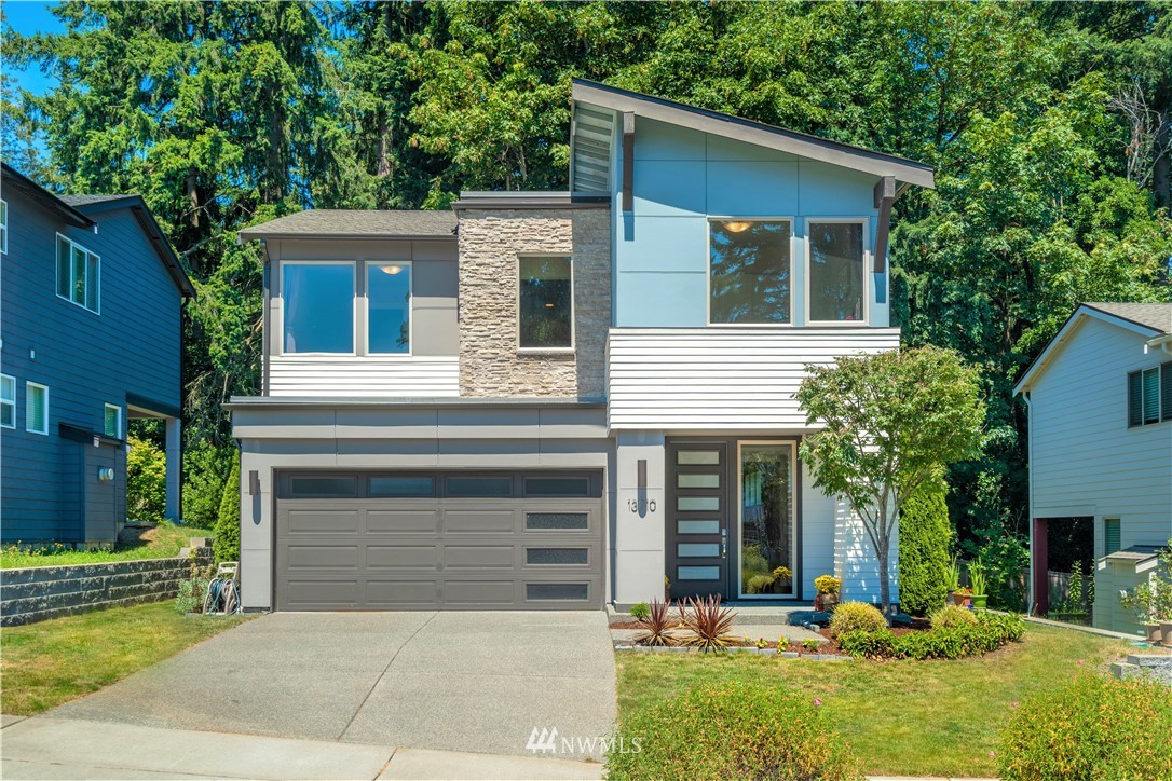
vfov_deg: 37.9
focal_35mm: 35
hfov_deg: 54.4
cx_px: 586
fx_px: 1139
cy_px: 390
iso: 100
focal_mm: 35
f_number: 7.1
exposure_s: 1/100
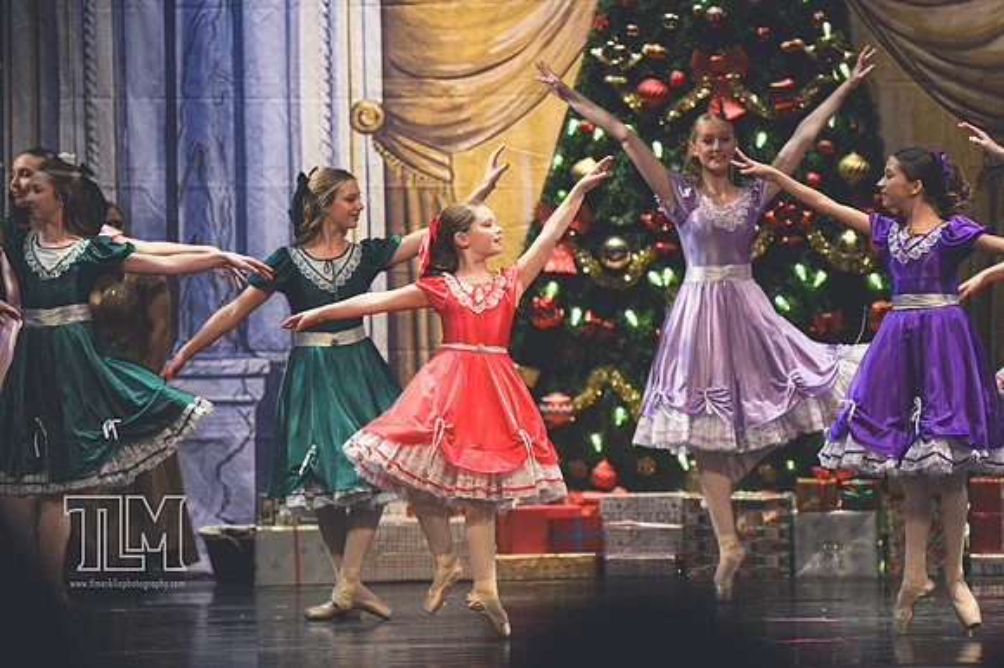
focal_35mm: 300
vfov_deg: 4.6
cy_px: 334
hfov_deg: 6.9
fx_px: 8362
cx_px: 502
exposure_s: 1/400
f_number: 2.8
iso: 900
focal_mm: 200
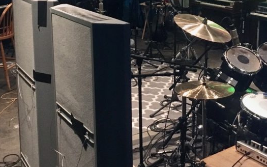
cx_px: 149
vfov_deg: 21.2
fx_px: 437
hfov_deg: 34.0
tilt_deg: -12.1
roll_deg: +0.3
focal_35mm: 60
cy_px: 21
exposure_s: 1/15
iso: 200
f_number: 2.2
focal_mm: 4.15
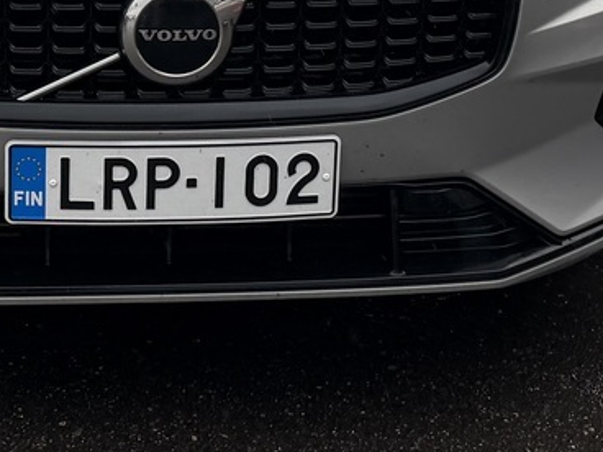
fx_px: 1637
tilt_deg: -12.9
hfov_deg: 20.7
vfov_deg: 15.0
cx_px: 172
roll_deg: -5.2
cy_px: -144
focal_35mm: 94
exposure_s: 1/385
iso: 80
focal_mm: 6.76
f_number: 1.78
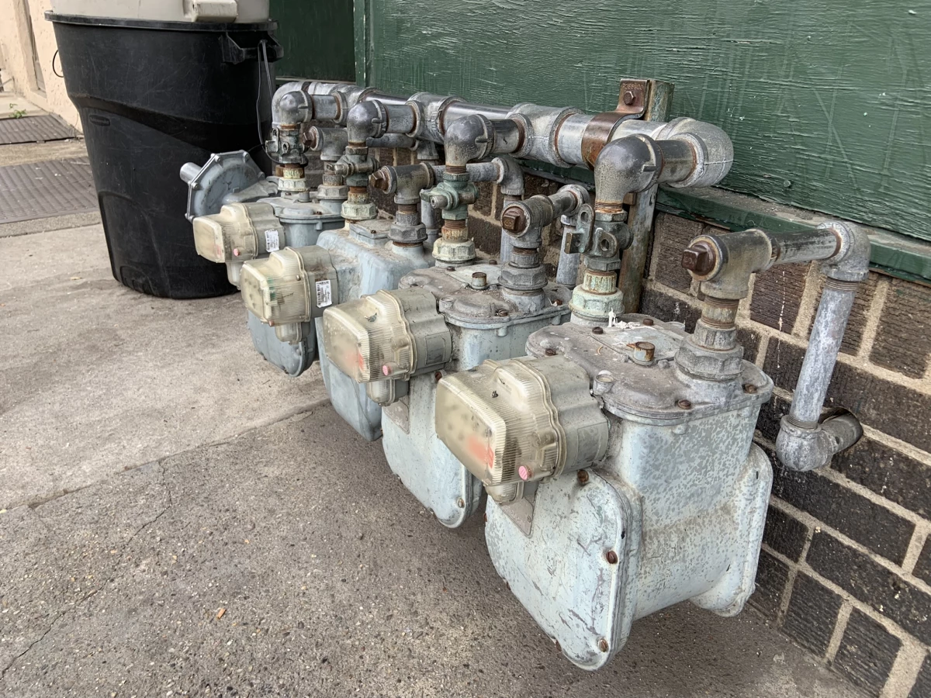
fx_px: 699
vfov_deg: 53.1
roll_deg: -2.8
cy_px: 349
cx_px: 466
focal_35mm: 26
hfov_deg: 67.3
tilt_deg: -23.5
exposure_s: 1/121
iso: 40
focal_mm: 4.25
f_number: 1.8
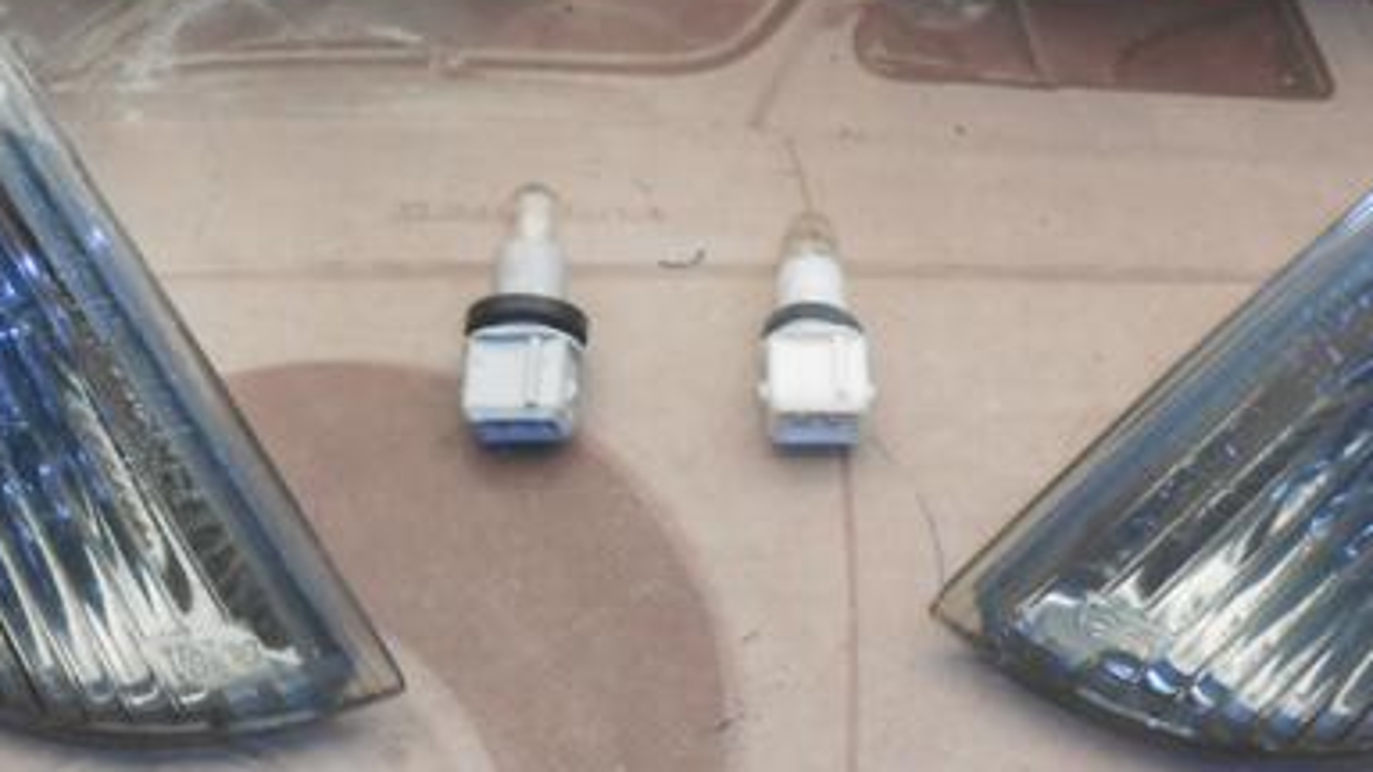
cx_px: 744
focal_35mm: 59
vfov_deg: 20.4
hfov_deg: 35.4
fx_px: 2148
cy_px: 336
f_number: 3.5
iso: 80
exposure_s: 1/30
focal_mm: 4.6
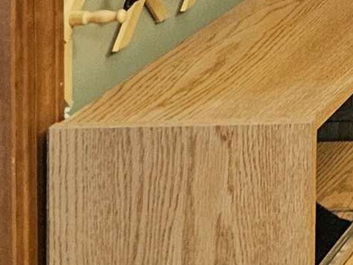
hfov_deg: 9.8
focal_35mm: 146
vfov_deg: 9.4
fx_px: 1489
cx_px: 1103
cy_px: -297
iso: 800
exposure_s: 1/24
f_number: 1.7
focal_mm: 6.3
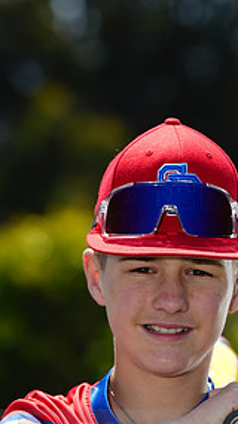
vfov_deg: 5.3
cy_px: 430
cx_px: 182
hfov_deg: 3.0
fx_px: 4607
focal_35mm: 410
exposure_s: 1/250
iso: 50
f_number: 5
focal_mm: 192
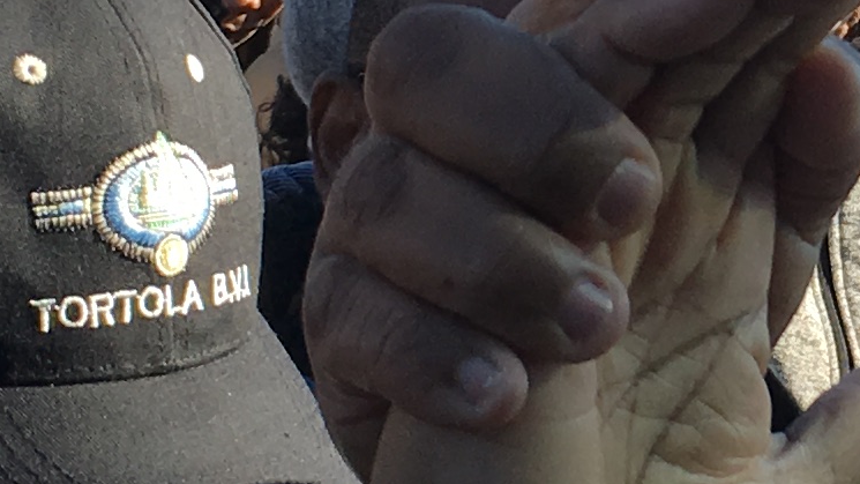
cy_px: 156
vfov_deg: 7.1
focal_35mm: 171
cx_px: 1050
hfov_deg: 12.3
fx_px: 3899
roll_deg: -5.8
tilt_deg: -9.6
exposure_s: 1/693
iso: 25
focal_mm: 4.15
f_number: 2.2
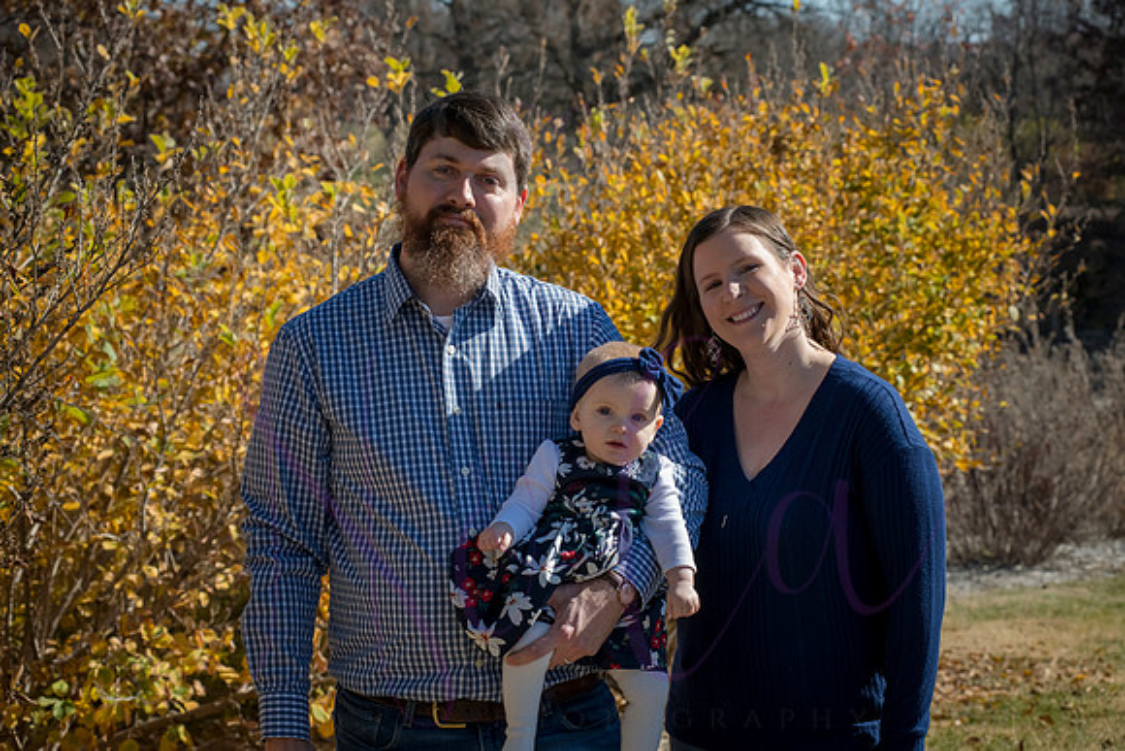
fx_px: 2500
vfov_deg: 17.1
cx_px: 562
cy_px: 376
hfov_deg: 25.4
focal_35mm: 80
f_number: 8
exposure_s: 1/640
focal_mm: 80
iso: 400
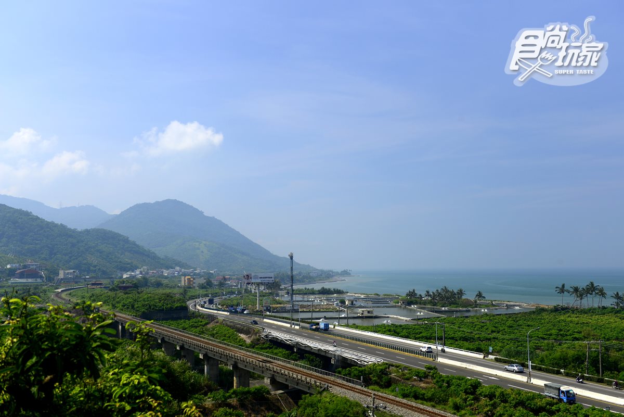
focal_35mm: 40
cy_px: 208
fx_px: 694
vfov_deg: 33.4
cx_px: 312
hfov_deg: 48.4
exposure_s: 1/500
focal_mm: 40
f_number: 6.3
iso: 200
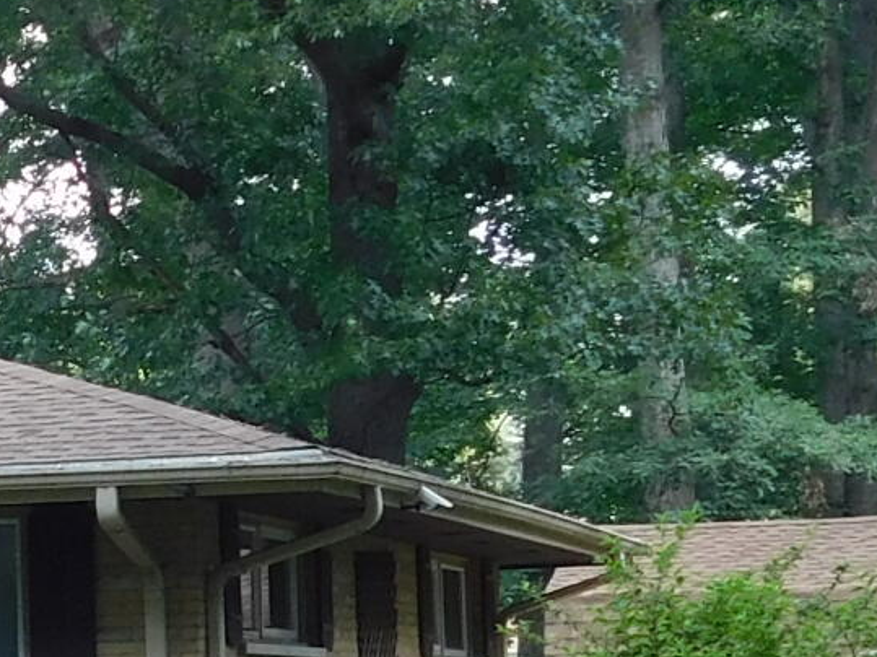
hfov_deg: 11.3
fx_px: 4230
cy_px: 595
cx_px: -467
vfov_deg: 8.9
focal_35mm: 167
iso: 125
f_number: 3.2
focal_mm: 5.3
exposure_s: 1/100
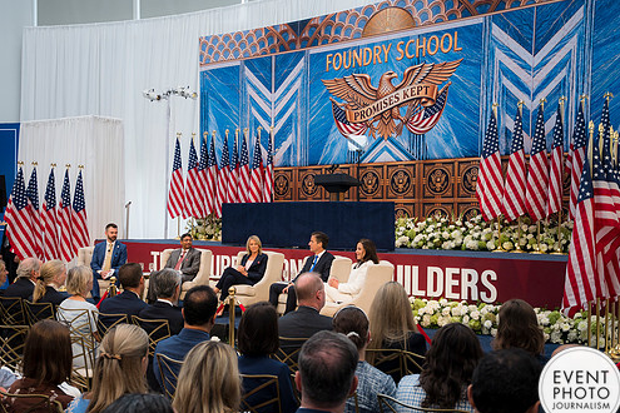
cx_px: 302
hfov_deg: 47.4
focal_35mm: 41
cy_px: 230
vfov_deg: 32.6
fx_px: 706
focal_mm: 35
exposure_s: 1/160
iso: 640
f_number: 4
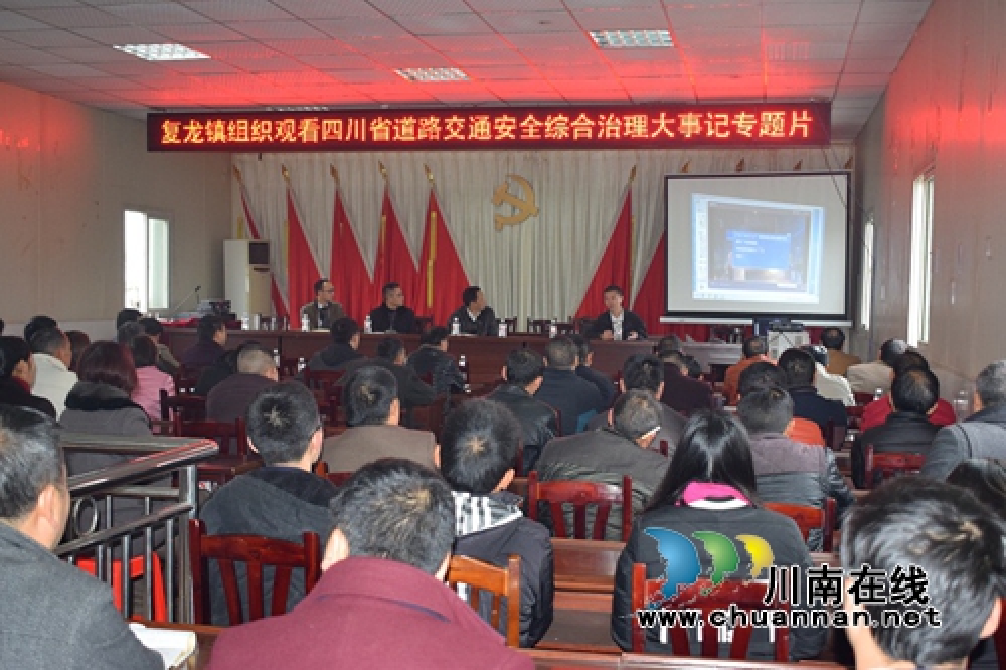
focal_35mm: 42
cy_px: 335
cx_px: 503
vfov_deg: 31.9
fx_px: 1173
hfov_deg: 46.4
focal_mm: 28
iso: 800
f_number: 4.5
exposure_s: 1/80
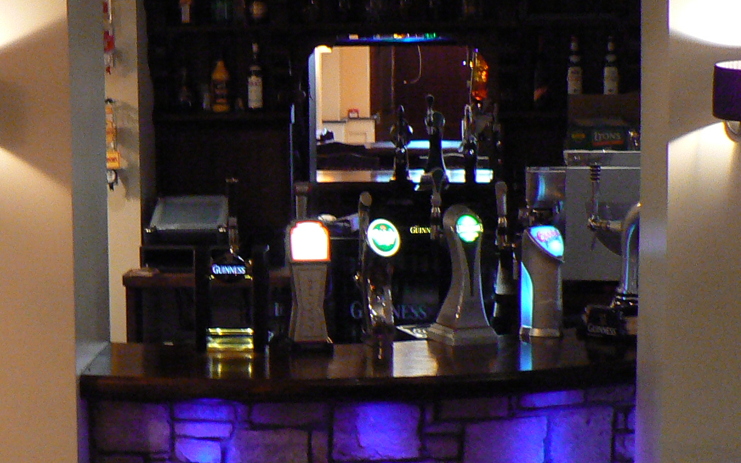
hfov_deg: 22.7
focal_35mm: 88
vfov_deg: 14.8
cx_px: 16
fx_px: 1777
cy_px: 255
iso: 200
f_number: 2.8
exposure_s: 1/13
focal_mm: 6
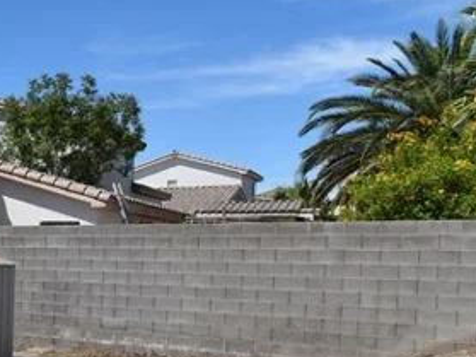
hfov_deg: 25.7
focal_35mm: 53
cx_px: -258
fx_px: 728
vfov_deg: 27.2
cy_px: 266
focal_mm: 10
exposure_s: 1/400
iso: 200
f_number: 10
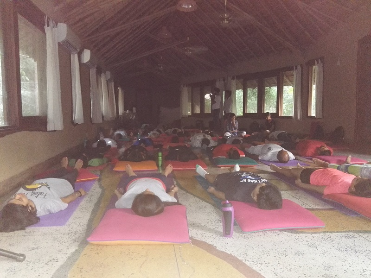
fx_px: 311
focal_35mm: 29
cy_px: 139
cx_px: 186
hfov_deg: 61.7
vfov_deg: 48.2
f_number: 2
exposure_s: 1/16.7
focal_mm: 3.8
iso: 640
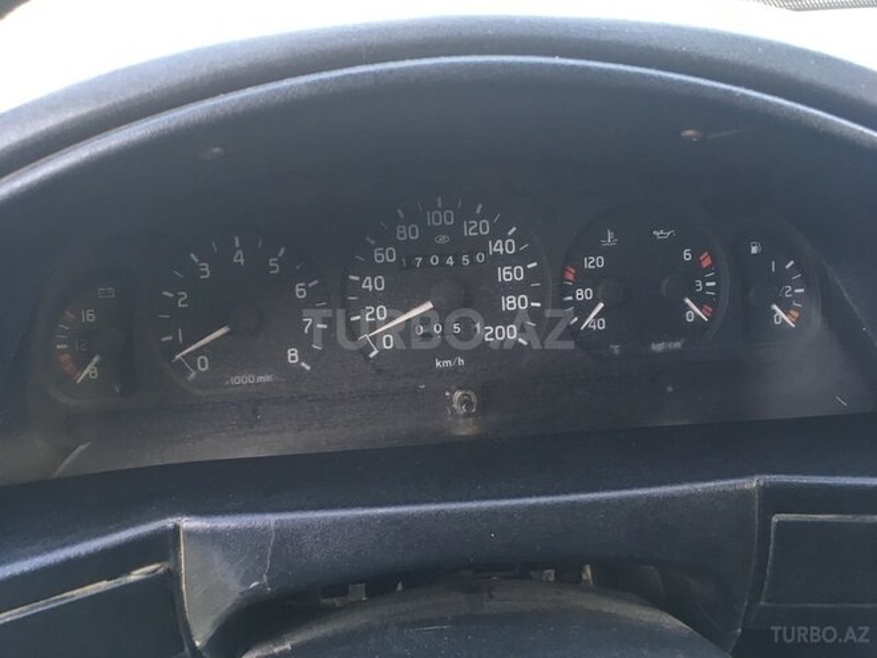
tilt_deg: -32.4
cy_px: 329
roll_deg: -0.2
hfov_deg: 61.7
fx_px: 735
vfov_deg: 48.2
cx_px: 438
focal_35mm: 29
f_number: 2.2
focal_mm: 4.15
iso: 80
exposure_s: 1/33
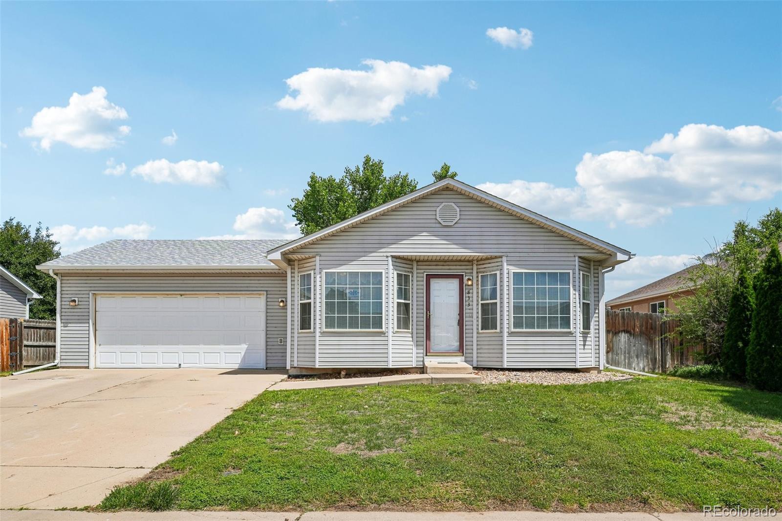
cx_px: 391
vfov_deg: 59.5
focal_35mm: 21
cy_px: 260
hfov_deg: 81.2
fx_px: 456
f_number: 8
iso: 100
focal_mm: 14
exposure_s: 1/750
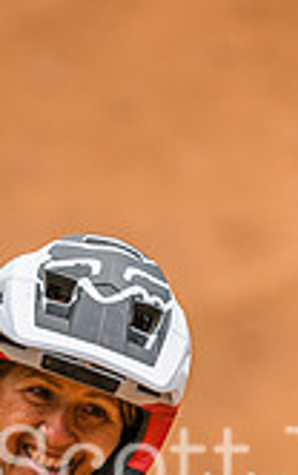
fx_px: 9210
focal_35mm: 710
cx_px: 189
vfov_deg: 3.0
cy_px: 452
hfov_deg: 1.9
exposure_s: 1/1600
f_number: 2.8
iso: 220
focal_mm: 200
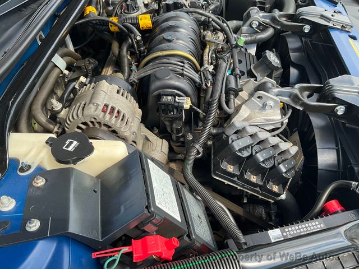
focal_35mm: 29
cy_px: 134
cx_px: 180
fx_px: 301
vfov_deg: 48.2
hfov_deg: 61.7
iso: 20
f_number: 1.8
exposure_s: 1/180
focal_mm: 3
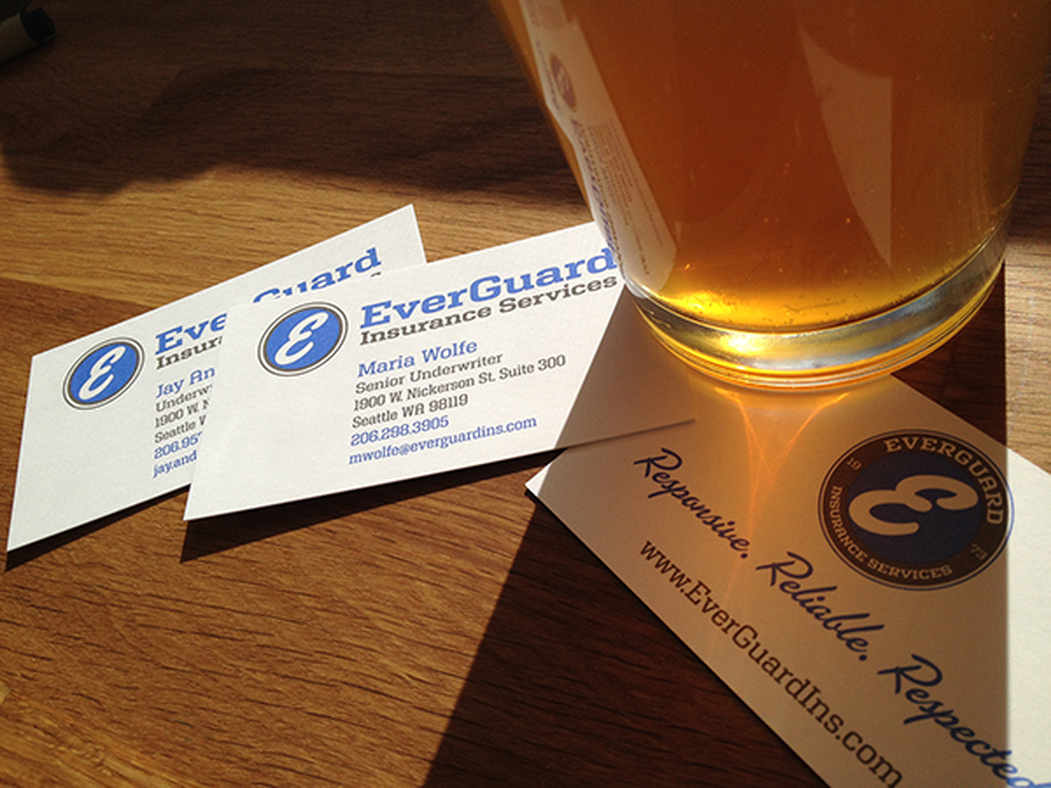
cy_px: 394
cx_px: 526
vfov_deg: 40.7
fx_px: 1063
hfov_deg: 52.6
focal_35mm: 35
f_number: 2.4
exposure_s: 1/1672
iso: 50
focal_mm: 4.28
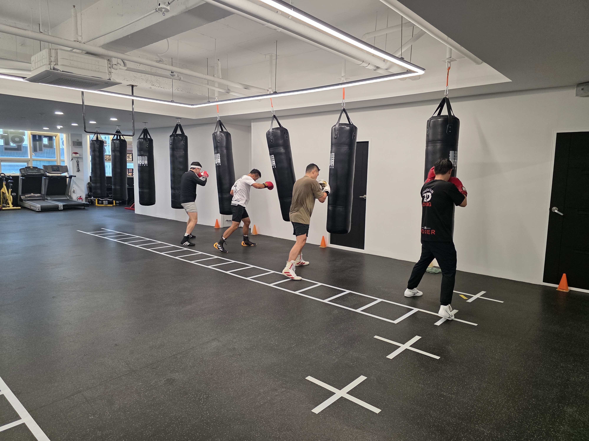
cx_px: 294
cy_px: 220
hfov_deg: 73.9
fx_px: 391
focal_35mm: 23
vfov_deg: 58.9
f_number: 1.7
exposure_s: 1/120
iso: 200
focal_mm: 6.3
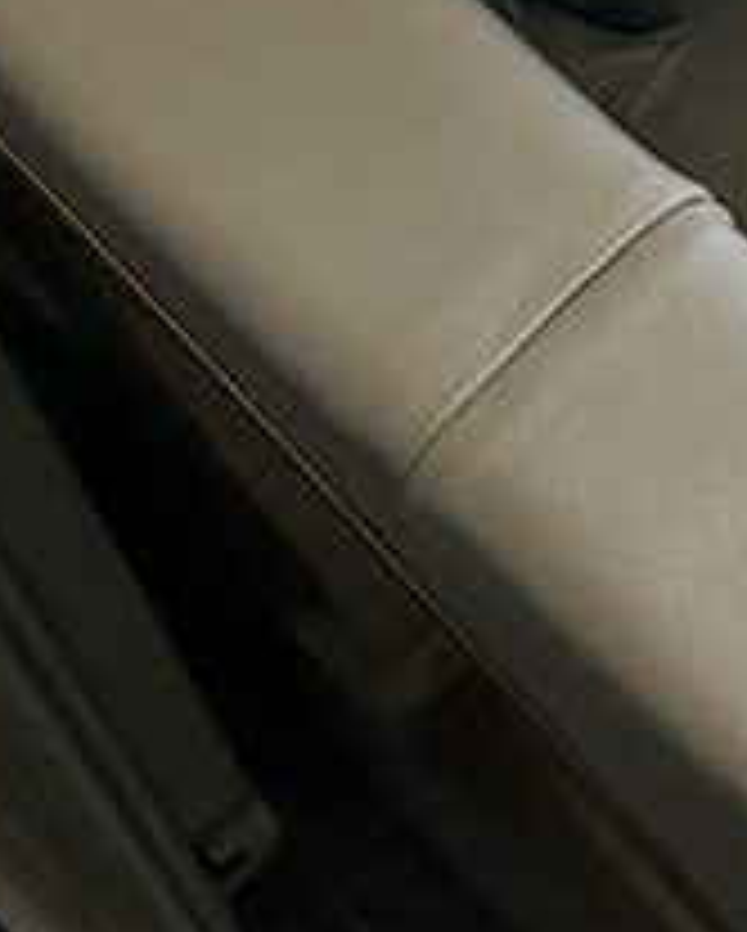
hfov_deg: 7.2
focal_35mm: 181
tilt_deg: -47.8
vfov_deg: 9.1
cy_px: -1612
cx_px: 2529
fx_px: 4995
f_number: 1.78
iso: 64
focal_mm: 6.86
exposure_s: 1/121
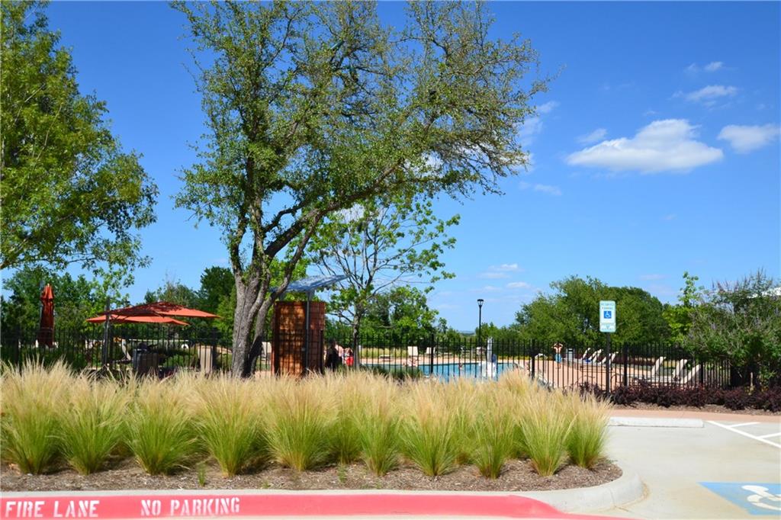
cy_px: 260
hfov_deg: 61.9
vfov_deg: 43.6
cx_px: 390
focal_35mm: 30
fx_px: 651
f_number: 11
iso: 400
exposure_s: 1/500
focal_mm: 20
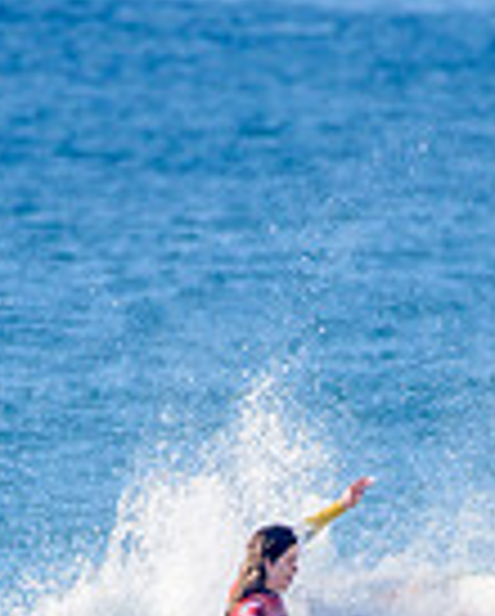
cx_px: 266
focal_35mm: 1984
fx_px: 36252
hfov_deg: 0.8
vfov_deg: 1.0
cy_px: 780
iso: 220
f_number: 5.6
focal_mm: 500
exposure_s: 1/1600
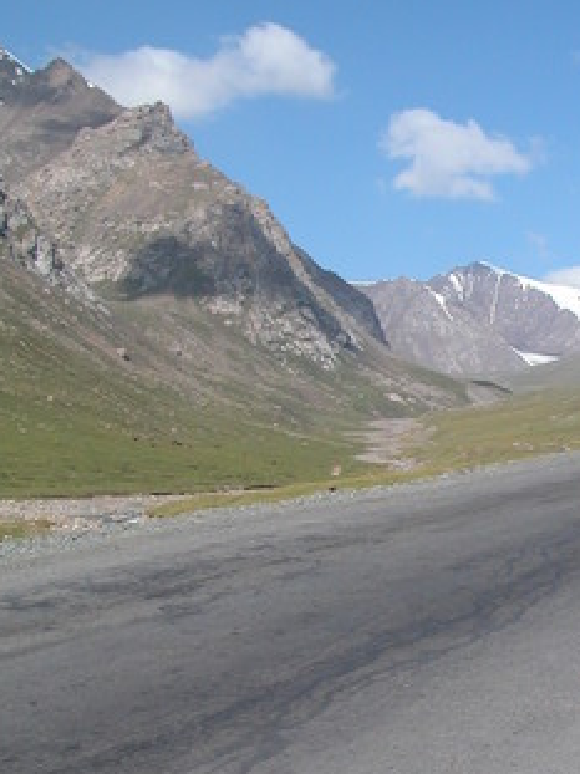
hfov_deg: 19.9
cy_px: 513
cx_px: 553
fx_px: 1610
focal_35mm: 72
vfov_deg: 26.9
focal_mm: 8.9
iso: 100
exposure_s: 1/326
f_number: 7.1
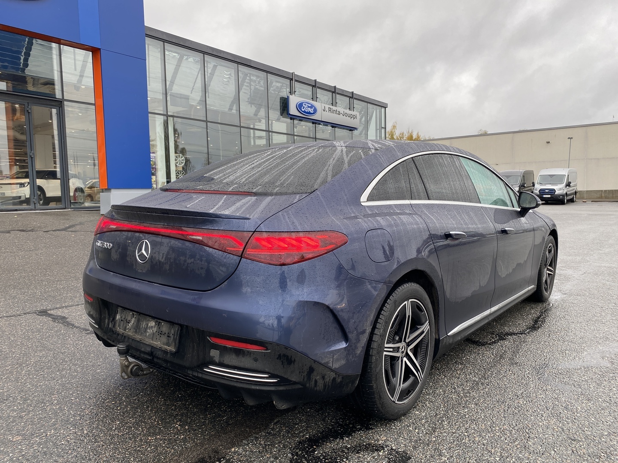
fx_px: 464
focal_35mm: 26
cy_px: 232
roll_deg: +1.7
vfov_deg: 53.1
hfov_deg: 67.3
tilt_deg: -5.7
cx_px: 309
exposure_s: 1/122
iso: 40
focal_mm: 4.25
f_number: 1.8
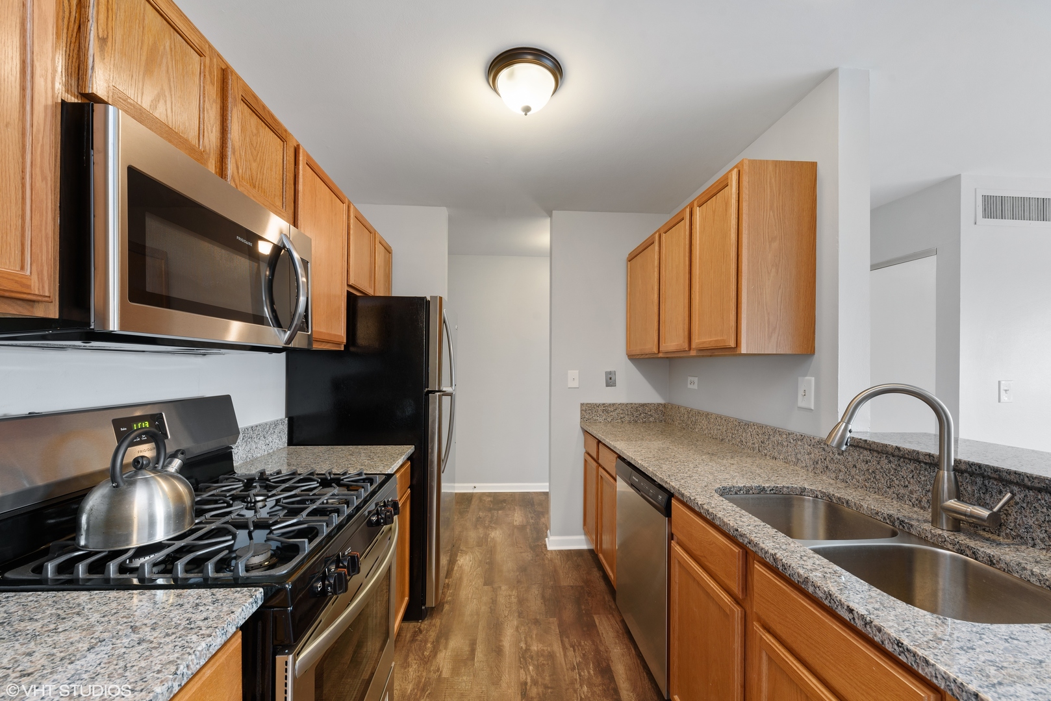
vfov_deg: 81.3
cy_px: 350
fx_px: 409
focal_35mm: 14
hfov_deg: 104.2
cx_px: 526
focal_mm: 14
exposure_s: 5
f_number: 9
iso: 200
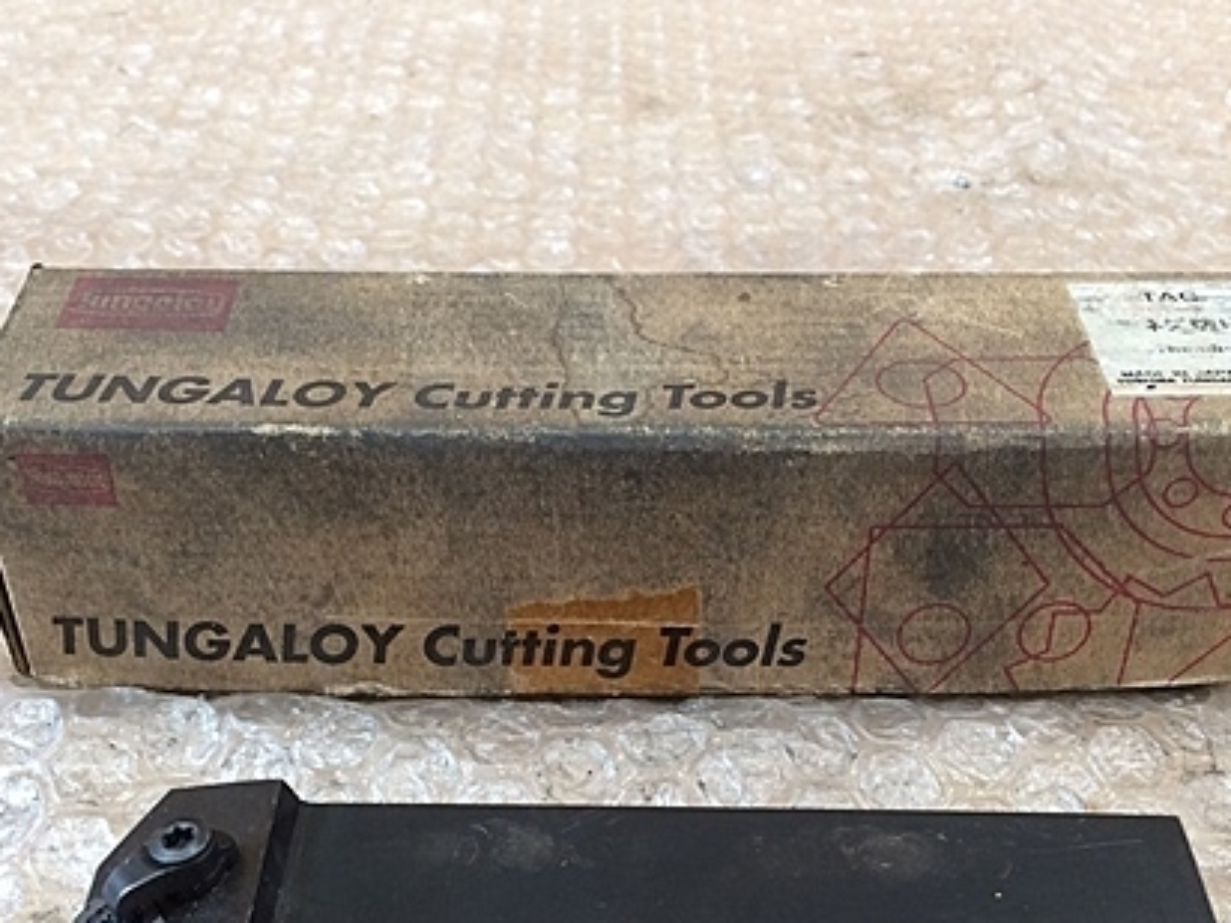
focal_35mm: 45
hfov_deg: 42.1
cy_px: 690
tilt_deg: -42.3
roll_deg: +0.2
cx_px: 630
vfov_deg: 31.6
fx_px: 1600
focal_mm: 4.15
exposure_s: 1/30
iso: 50
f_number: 2.2
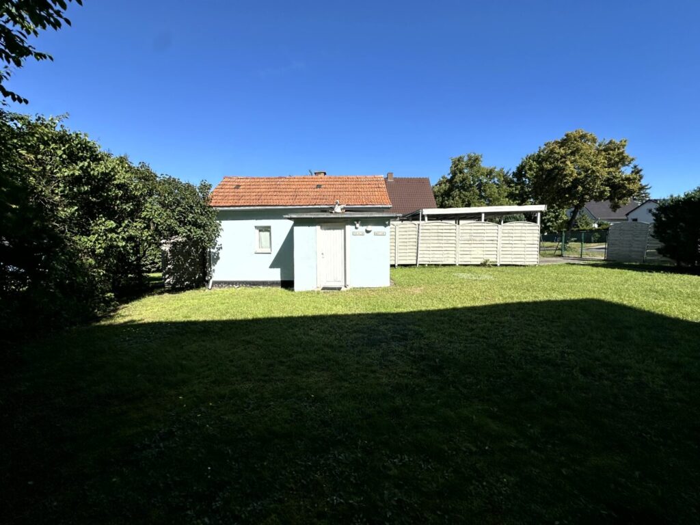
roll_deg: +0.3
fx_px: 283
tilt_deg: -4.3
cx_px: 350
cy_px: 262
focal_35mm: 14
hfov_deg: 102.1
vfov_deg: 85.7
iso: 40
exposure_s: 1/3125
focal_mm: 2.22
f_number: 2.2
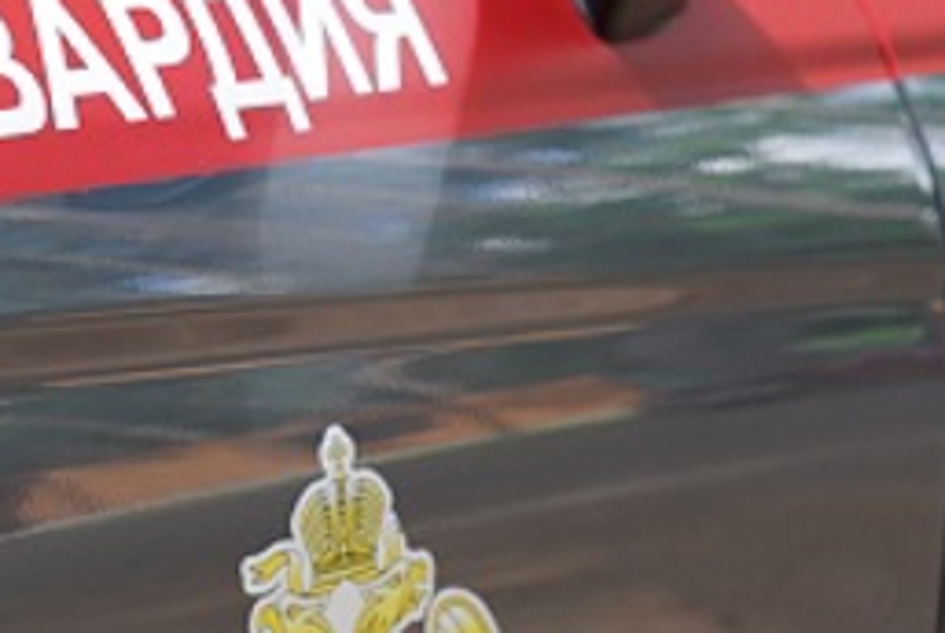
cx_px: 327
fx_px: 4520
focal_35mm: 172
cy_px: 515
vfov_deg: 8.0
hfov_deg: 11.9
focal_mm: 59
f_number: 4
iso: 160
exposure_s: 1/160
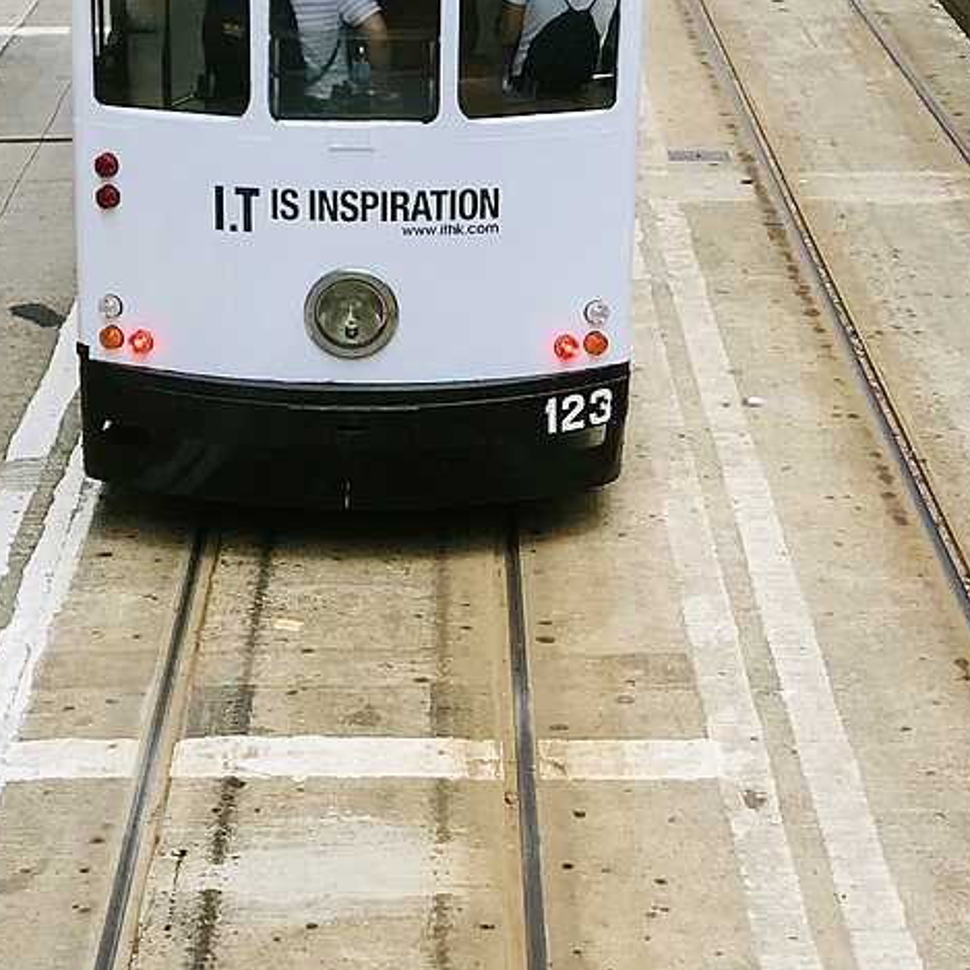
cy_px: 406
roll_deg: -0.5
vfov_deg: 19.3
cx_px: 403
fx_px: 2853
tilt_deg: -17.4
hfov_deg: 19.3
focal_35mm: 90
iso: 20
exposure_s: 1/327
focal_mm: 3.99
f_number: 1.8
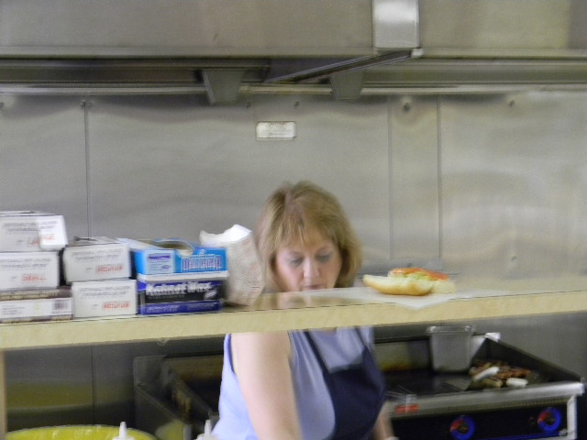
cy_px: 220
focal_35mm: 67
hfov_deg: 29.0
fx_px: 1136
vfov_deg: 21.9
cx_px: 294
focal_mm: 12.2
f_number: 4.3
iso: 400
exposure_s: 1/11.7
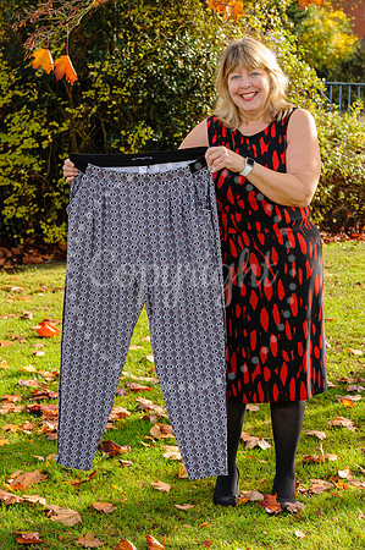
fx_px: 1250
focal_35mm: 82
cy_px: 275
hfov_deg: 16.6
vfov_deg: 24.8
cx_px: 182
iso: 200
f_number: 8
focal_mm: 82
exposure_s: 1/125
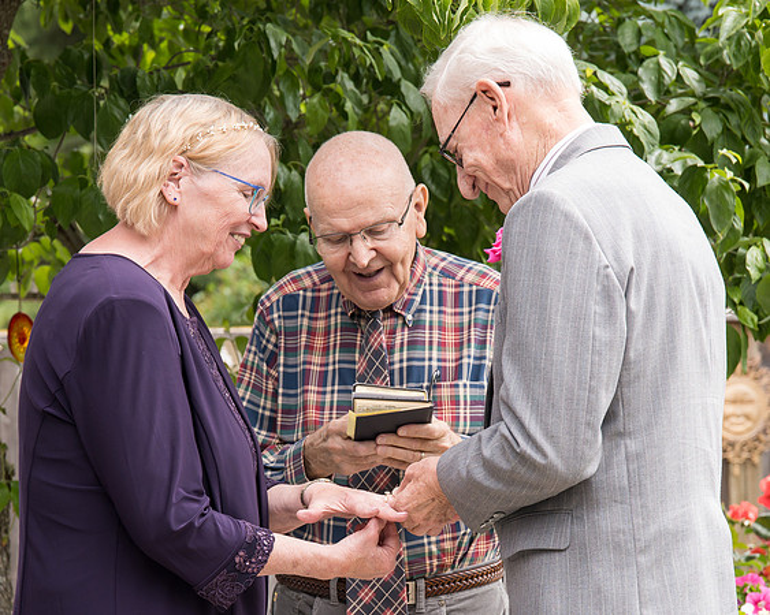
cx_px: 389
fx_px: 3016
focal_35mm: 132
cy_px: 516
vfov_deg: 11.6
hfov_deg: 14.5
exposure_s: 1/500
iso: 400
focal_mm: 70
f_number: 5
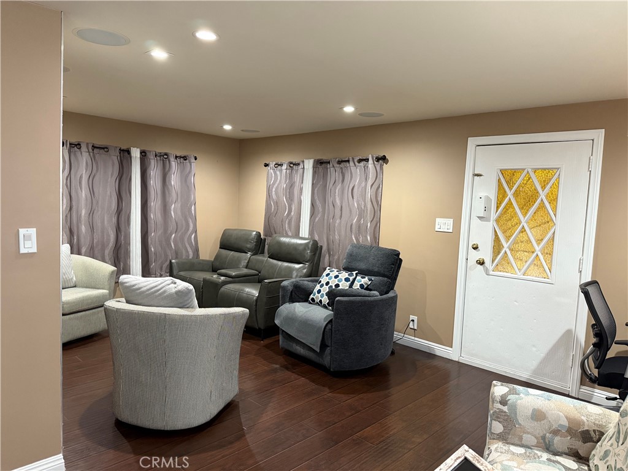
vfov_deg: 56.8
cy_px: 236
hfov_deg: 71.6
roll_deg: -3.0
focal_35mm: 24
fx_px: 435
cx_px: 314
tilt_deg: -4.9
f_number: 1.78
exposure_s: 1/60
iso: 640
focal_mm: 6.76
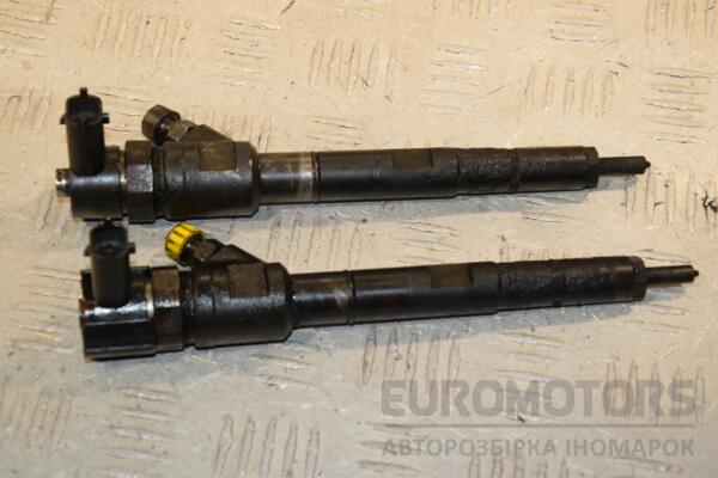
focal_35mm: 87
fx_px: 1735
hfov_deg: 23.4
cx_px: 359
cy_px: 239
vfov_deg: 15.7
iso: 800
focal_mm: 58
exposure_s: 1/200
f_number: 7.1
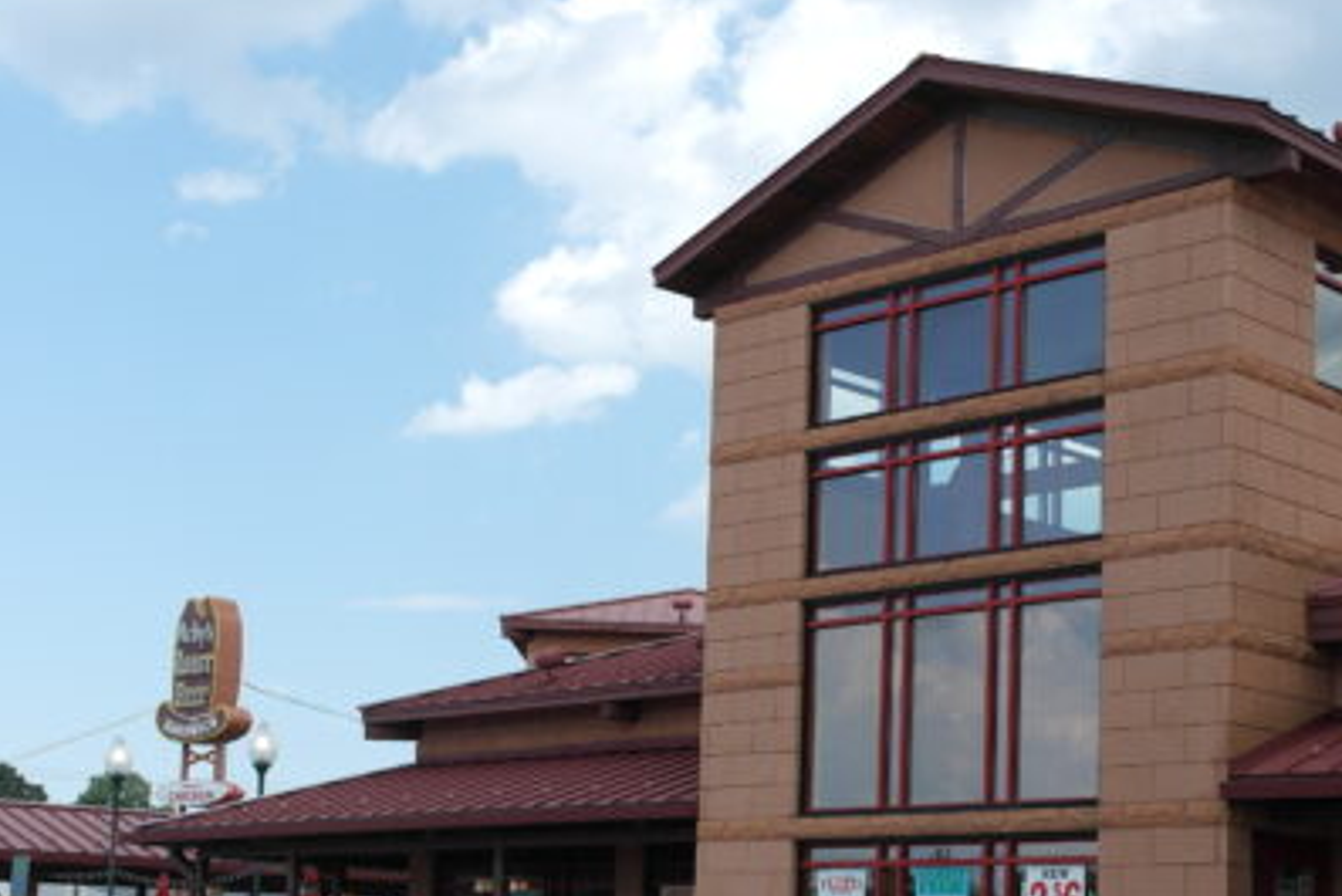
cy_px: 713
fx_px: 2163
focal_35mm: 58
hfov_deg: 34.1
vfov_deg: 23.1
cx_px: 913
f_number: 6.3
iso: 100
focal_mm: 20
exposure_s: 1/250
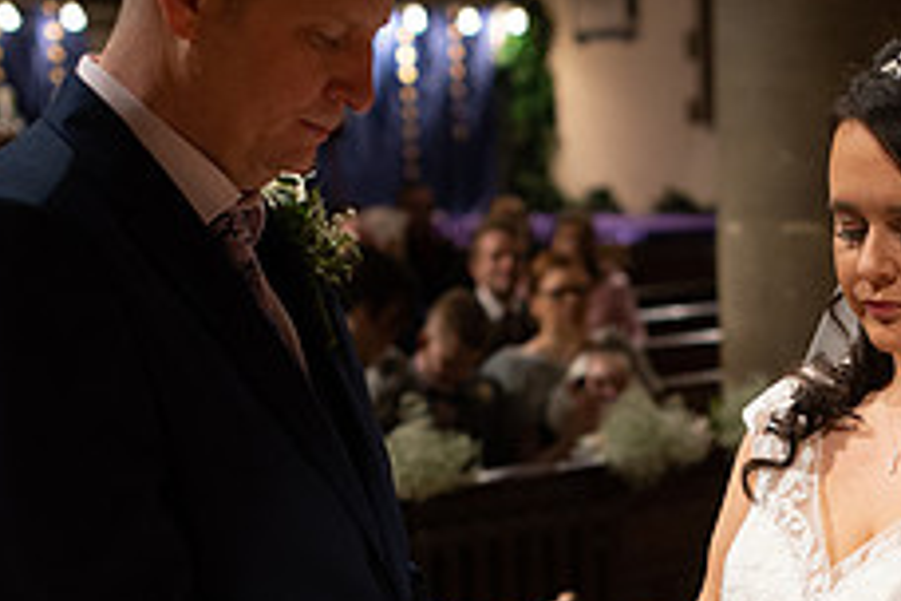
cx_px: 719
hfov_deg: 22.6
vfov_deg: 14.9
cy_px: 692
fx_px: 2227
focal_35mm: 89
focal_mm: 35
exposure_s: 1/100
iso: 2000
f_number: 2.2
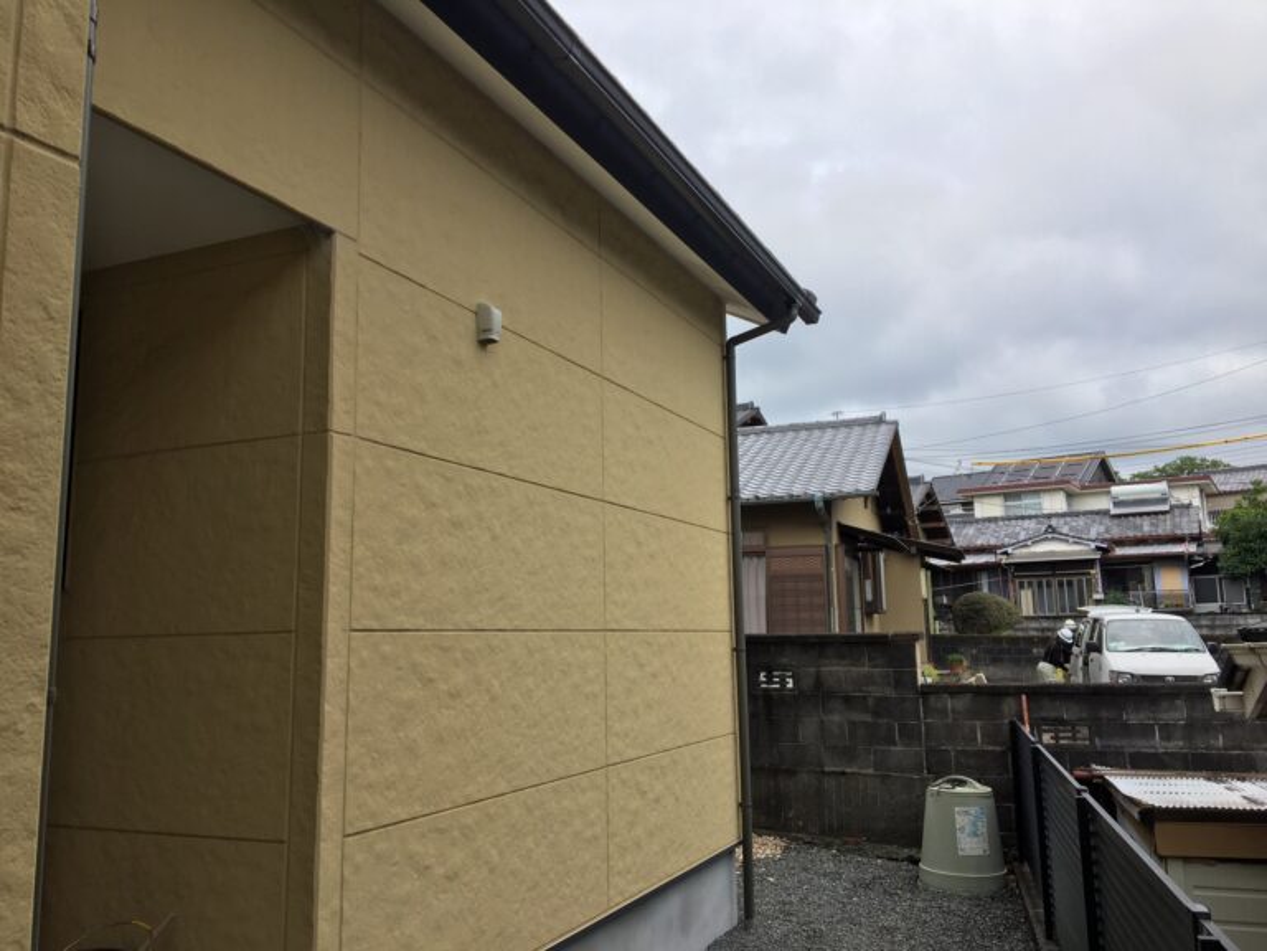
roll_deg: +1.3
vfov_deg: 48.2
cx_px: 634
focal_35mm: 29
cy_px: 476
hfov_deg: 61.7
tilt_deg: +8.3
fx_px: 1061
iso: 25
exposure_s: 1/836
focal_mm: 4.15
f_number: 2.2
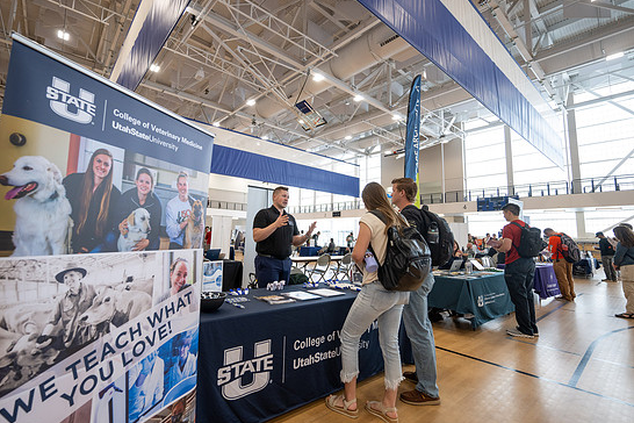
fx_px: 299
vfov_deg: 70.4
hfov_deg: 93.2
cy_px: 204
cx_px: 298
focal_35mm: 17
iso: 800
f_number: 4
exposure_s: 1/100
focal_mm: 16
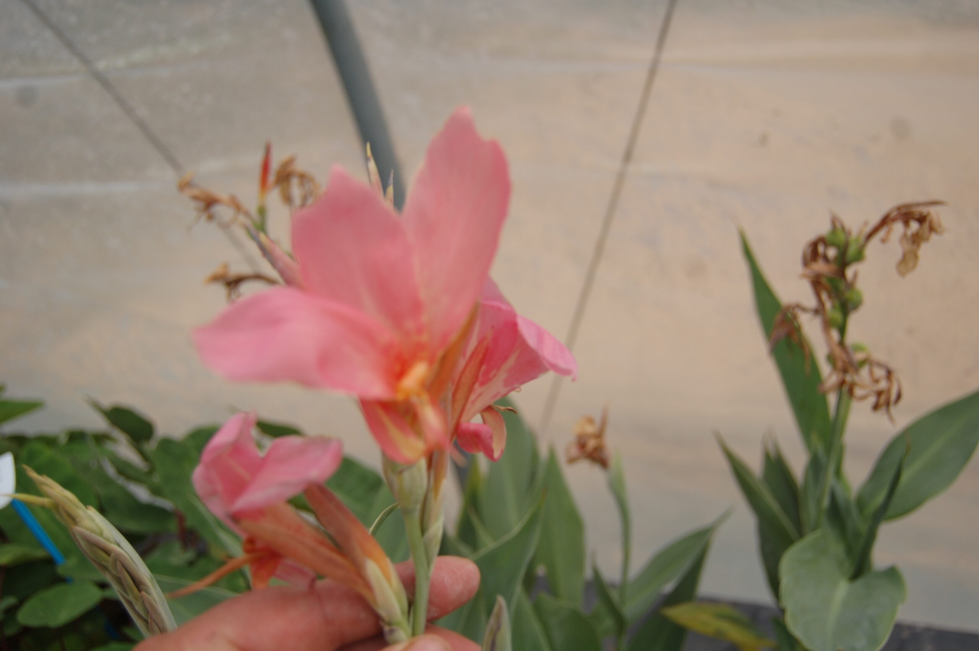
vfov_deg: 38.3
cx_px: 490
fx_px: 937
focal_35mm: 34
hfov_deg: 55.1
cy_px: 326
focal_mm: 23
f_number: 3.8
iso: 200
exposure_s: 1/1250
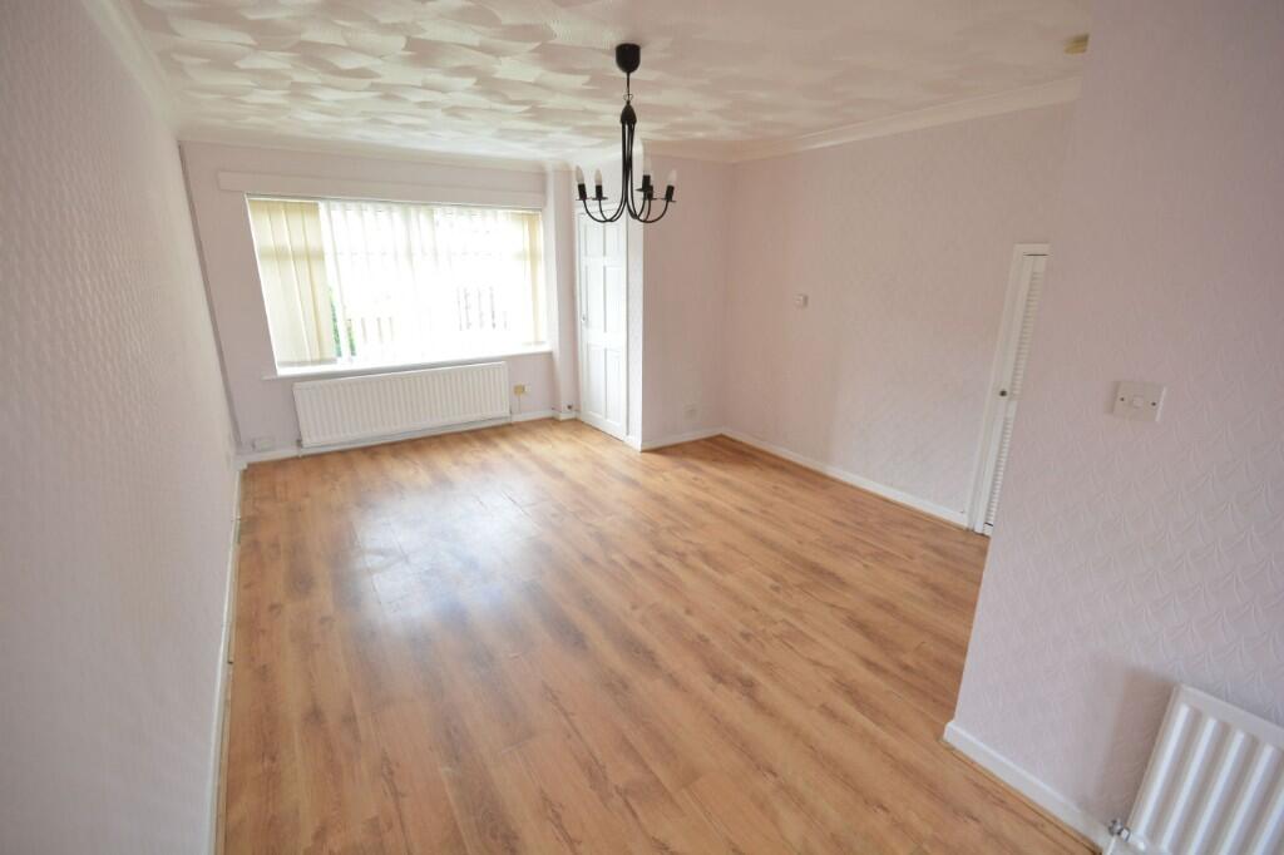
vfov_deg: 77.3
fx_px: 535
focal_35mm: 15
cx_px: 642
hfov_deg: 100.4
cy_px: 428
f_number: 8
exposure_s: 1/10
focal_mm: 10
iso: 400
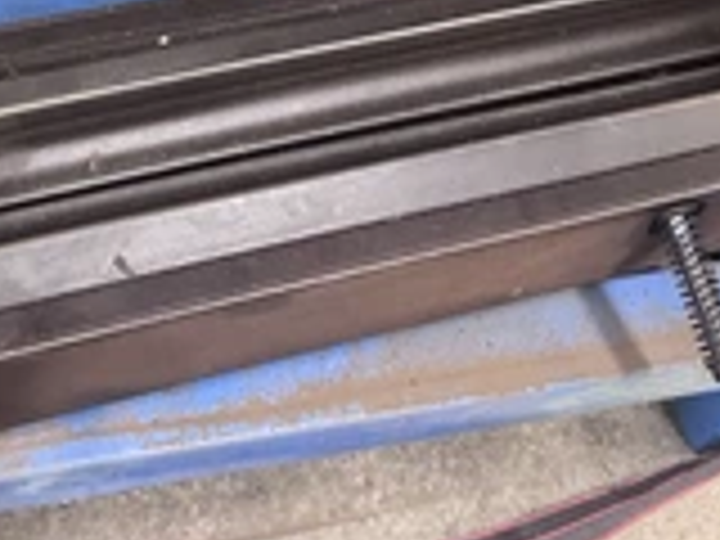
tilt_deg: -49.9
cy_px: -108
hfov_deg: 31.6
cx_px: 180
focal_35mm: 60
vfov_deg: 22.5
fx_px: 1248
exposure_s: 1/60
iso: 800
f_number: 1.78
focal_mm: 6.76
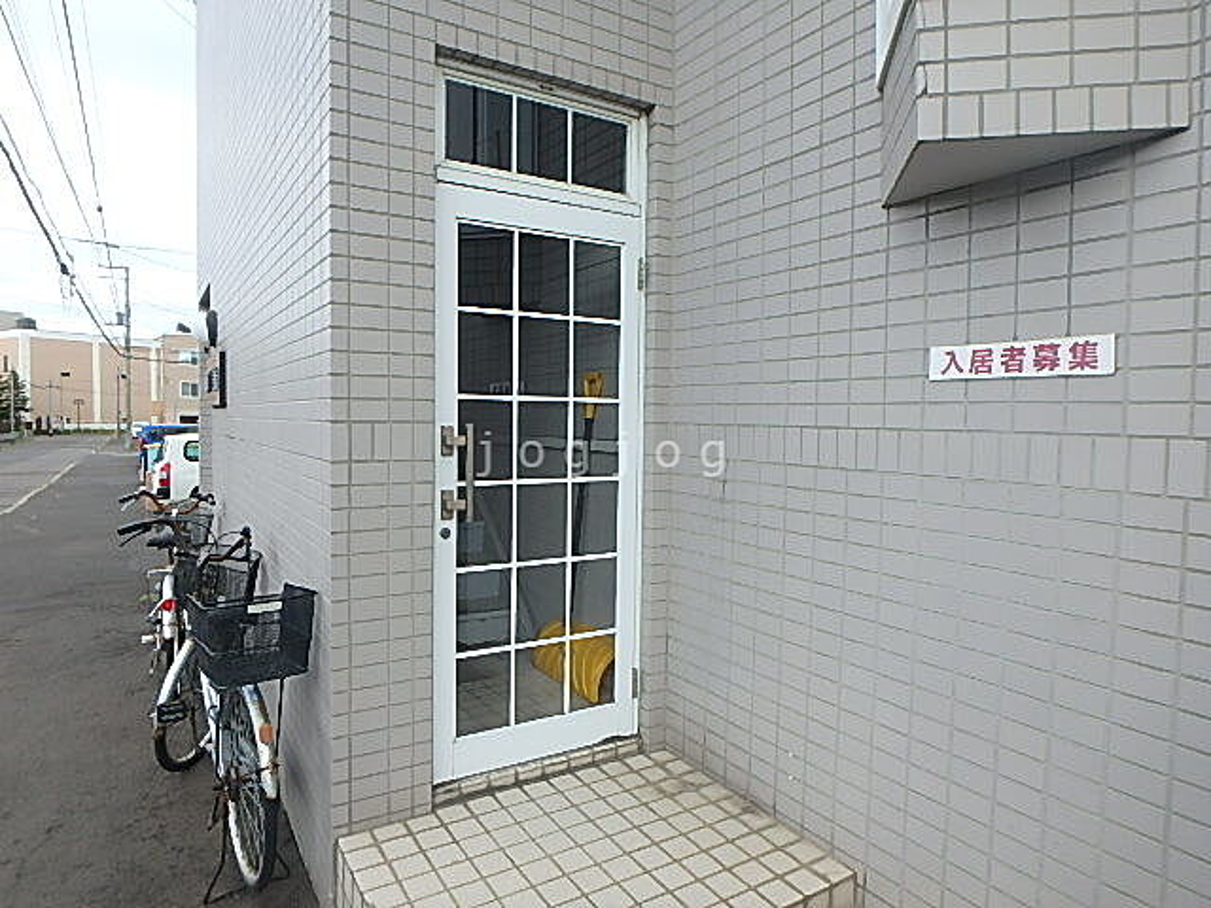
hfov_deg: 79.0
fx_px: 735
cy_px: 454
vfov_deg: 63.4
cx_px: 606
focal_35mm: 21
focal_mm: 3.7
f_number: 3.5
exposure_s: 1/400
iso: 125
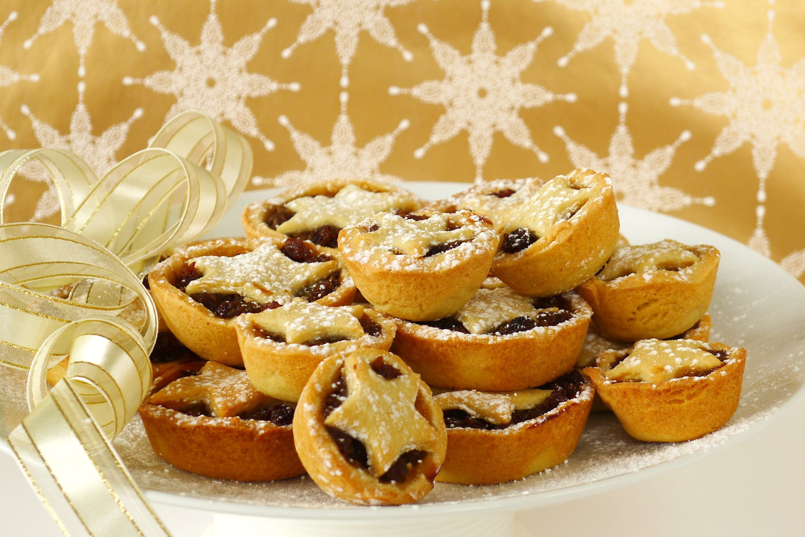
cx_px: 402
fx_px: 1789
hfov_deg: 25.4
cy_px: 268
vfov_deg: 17.1
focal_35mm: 80
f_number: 3.2
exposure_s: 1/80
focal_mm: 17.1
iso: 100
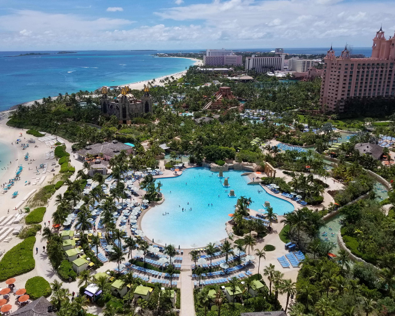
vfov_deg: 51.5
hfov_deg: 62.1
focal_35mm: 28
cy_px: 161
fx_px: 327
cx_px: 185
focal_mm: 4.25
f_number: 1.7
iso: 50
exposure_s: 1/4560
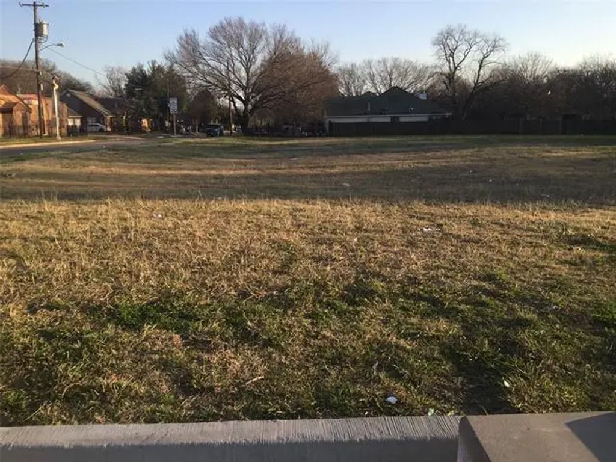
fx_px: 552
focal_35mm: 31
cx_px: 308
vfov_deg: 45.4
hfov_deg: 58.4
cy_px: 231
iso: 25
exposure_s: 1/500
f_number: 2.4
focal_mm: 3.3
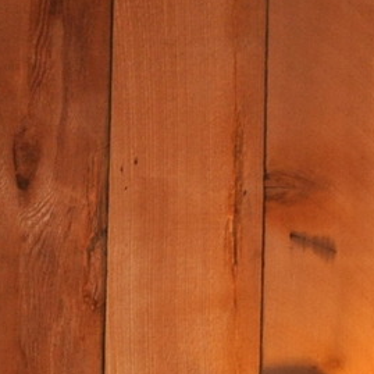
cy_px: 420
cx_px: -310
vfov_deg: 7.1
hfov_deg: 6.9
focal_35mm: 246
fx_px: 3007
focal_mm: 32
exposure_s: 1/60
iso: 800
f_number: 4.8
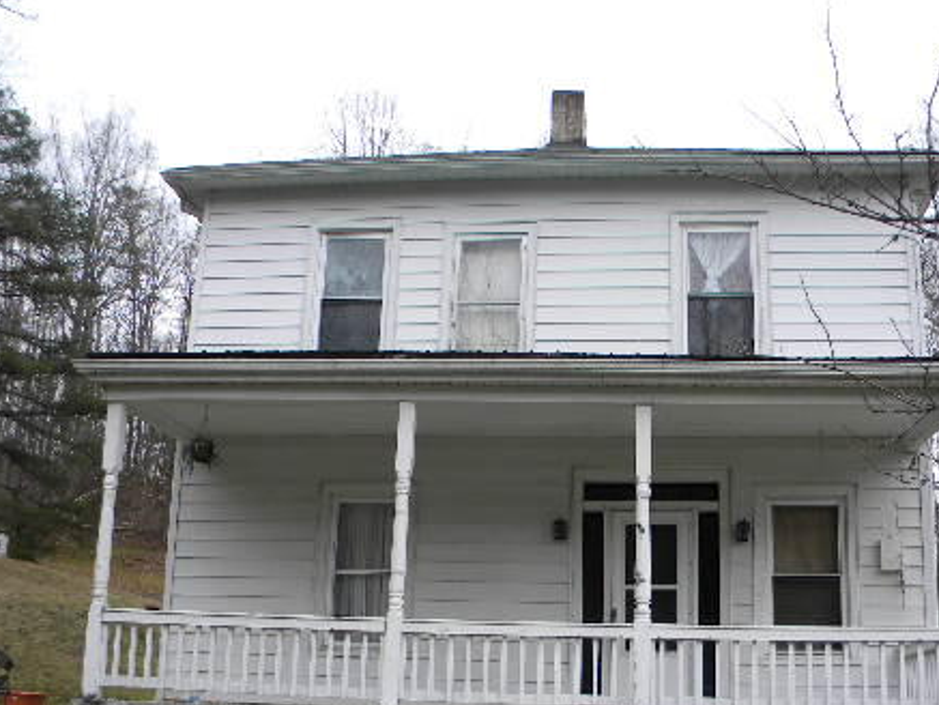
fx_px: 1112
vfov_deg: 34.7
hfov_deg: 45.6
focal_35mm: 41
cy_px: 490
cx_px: 537
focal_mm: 5
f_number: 3.5
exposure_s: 1/223
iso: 80
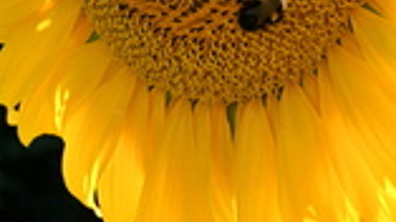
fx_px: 1112
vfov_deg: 11.2
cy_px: -21
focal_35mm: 106
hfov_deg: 20.1
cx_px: 146
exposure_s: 1/250
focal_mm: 26.5
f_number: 5.6
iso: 100
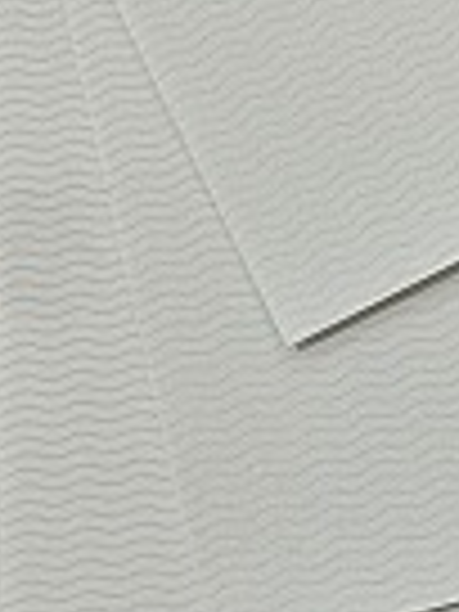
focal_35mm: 172
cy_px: 472
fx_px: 3041
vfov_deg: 11.5
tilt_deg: -76.8
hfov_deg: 8.3
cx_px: 839
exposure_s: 1/50
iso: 100
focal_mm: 5.1
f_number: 1.6
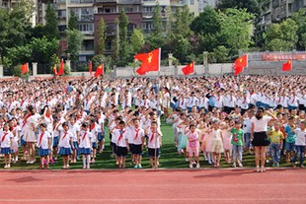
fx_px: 493
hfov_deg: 34.1
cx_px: 99
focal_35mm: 58
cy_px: 92
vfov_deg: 23.4
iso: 100
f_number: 5.6
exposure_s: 1/500
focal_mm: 24
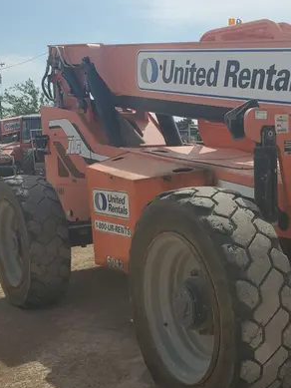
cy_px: 222
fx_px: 549
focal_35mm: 49
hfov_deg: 28.8
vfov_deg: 38.8
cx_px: 246
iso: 50
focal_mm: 4.3
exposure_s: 1/3058
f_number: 2.4
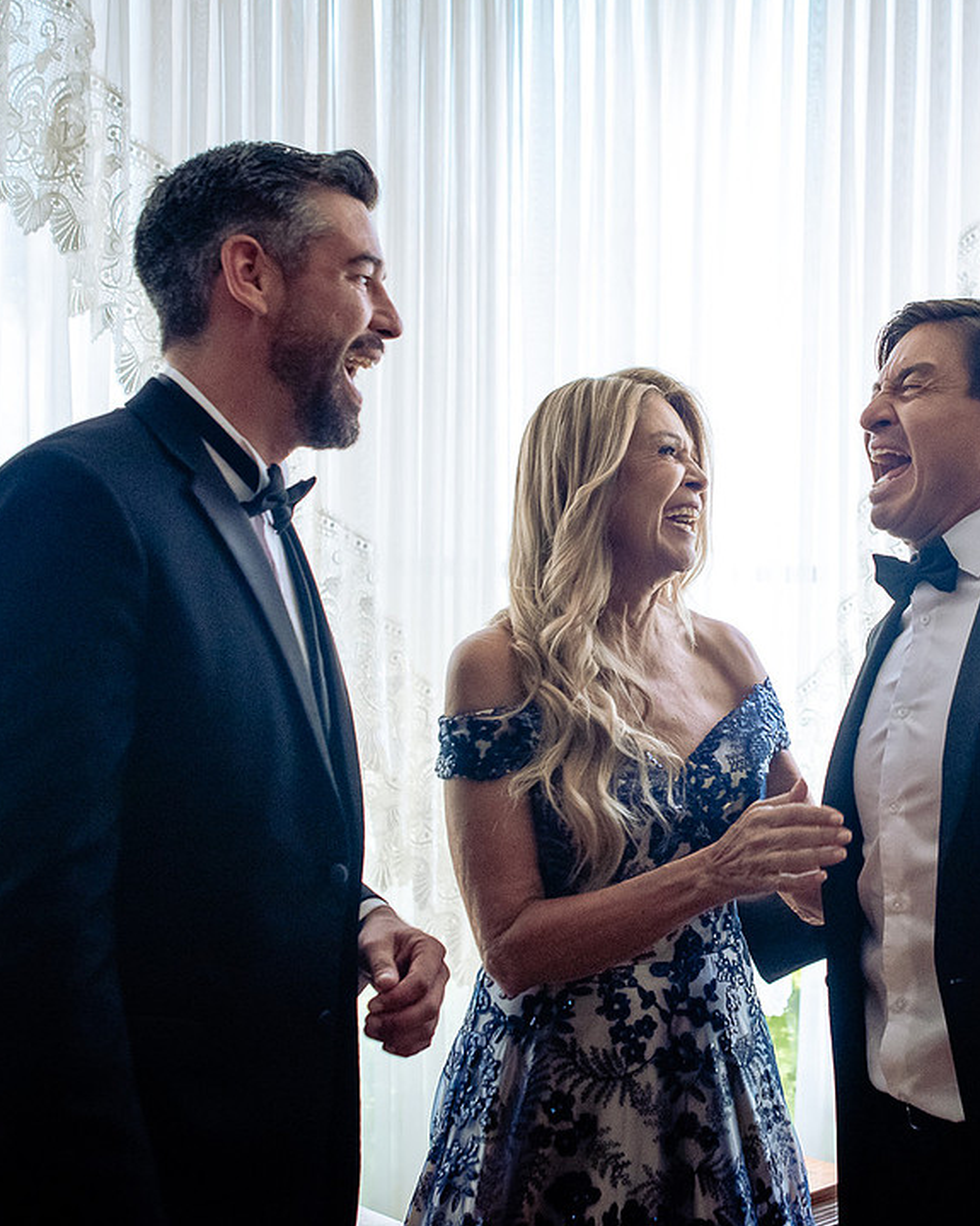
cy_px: 594
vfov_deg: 36.0
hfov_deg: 28.6
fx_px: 1886
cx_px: 751
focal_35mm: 52
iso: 2000
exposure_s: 1/250
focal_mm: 35
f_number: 3.5
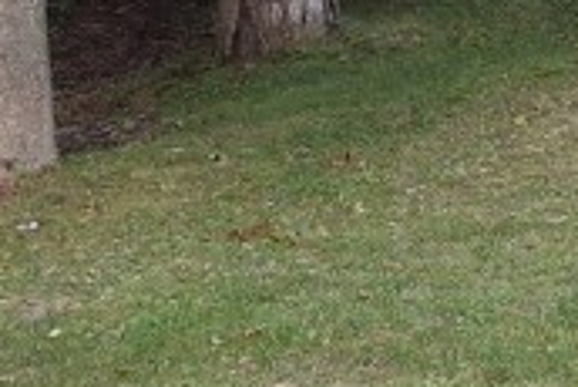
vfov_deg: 7.6
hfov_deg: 10.6
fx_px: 2892
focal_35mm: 180
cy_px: -114
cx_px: 1111
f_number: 5.6
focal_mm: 18
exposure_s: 1/125
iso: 160
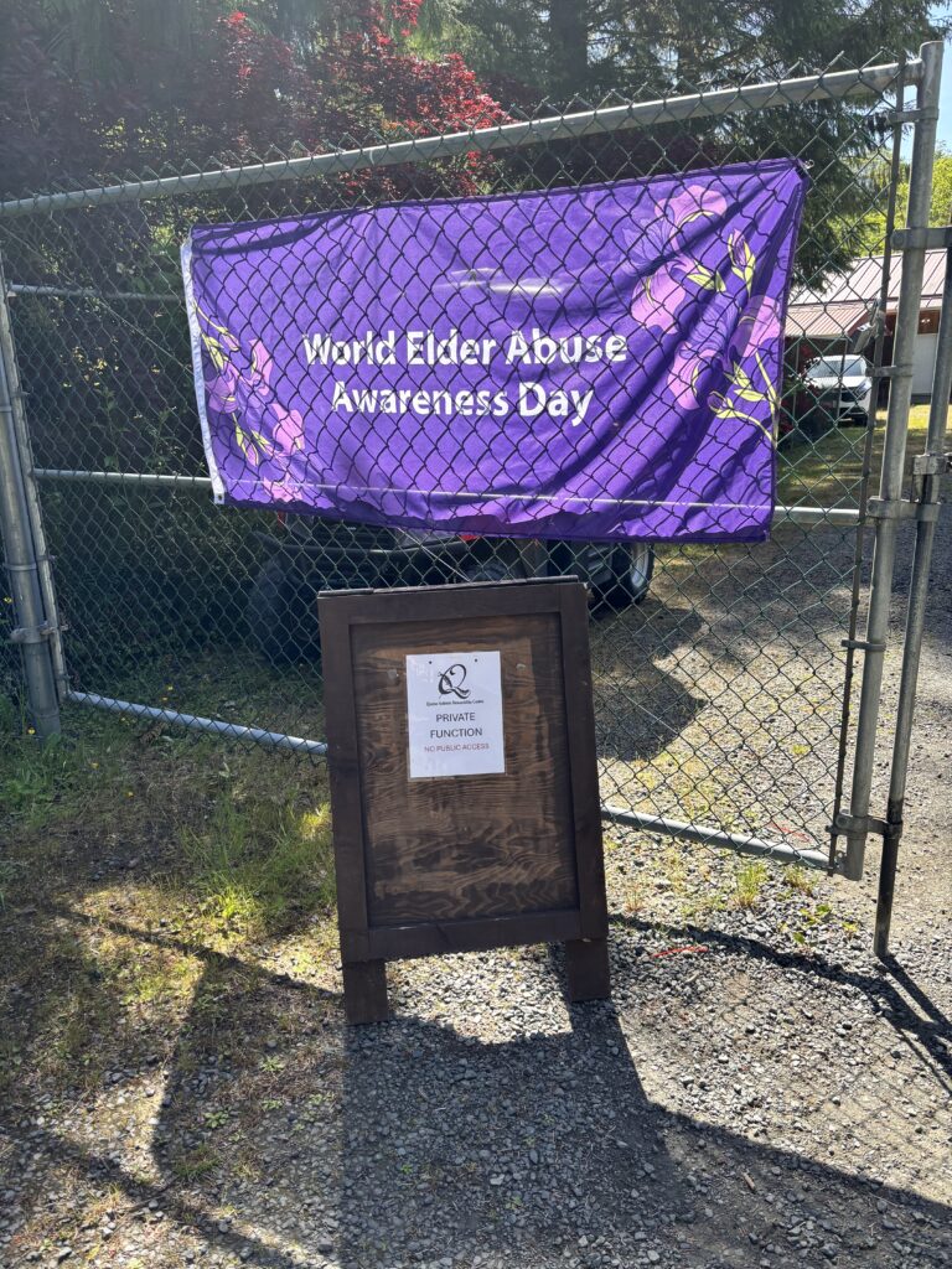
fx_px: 953
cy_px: 634
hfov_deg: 53.1
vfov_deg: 67.3
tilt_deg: -17.8
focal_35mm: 26
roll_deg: +2.1
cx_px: 476
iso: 50
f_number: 1.6
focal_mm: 5.96
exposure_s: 1/732
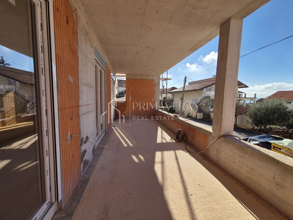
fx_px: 110
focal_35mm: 13
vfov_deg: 89.9
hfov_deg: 106.2
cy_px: 110
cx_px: 146
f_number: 2.2
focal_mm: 2.2
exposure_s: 1/2576
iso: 50
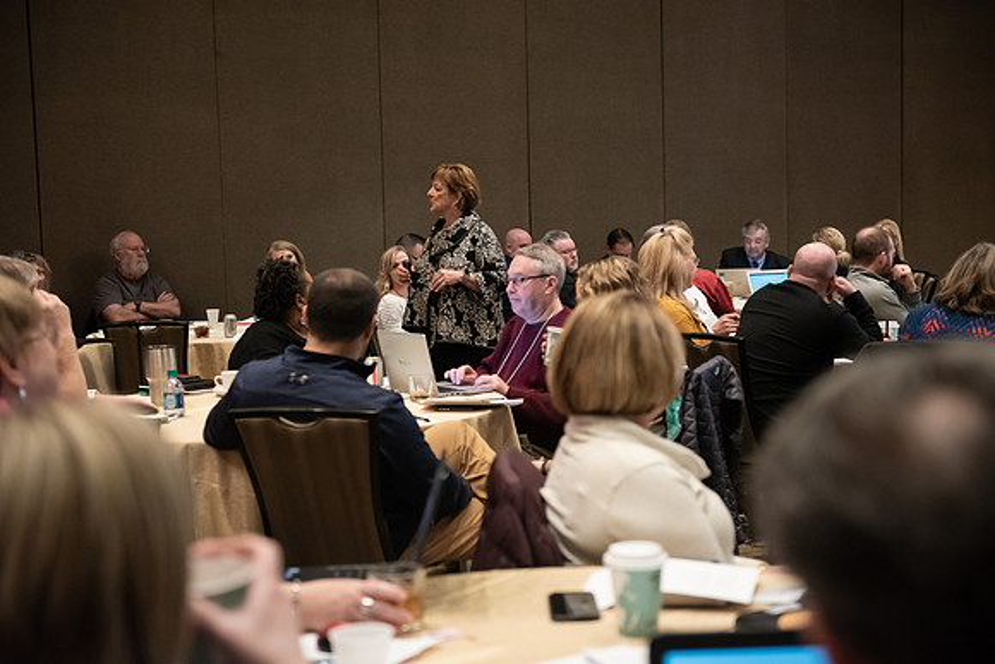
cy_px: 332
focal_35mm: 56
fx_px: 1548
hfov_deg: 35.6
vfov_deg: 24.2
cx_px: 498
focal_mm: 56
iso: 4000
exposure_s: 1/160
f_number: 3.2
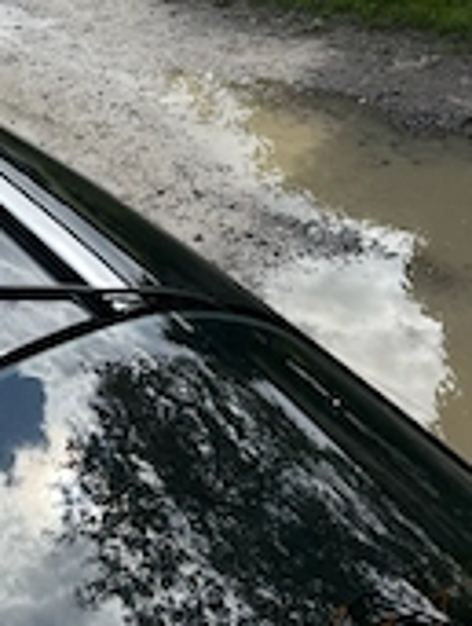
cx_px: 18
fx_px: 1014
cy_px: 29
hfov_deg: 25.1
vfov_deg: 32.1
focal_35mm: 56
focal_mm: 6.76
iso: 100
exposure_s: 1/4673
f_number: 1.78
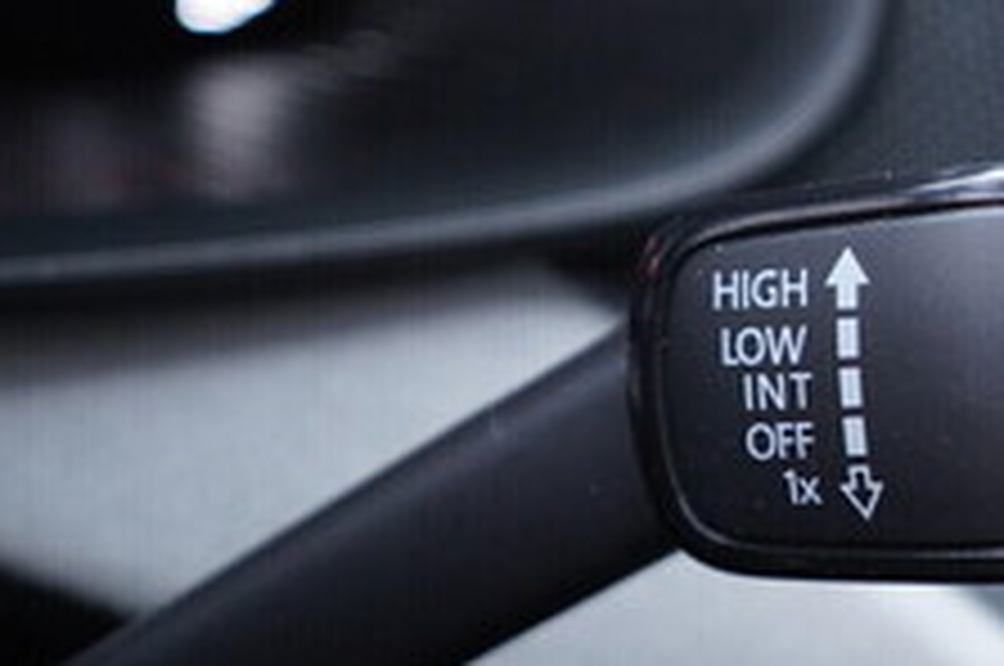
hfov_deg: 21.4
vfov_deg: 15.3
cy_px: 322
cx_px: 1180
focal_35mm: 89
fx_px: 2478
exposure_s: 1/40
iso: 400
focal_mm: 24
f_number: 2.8
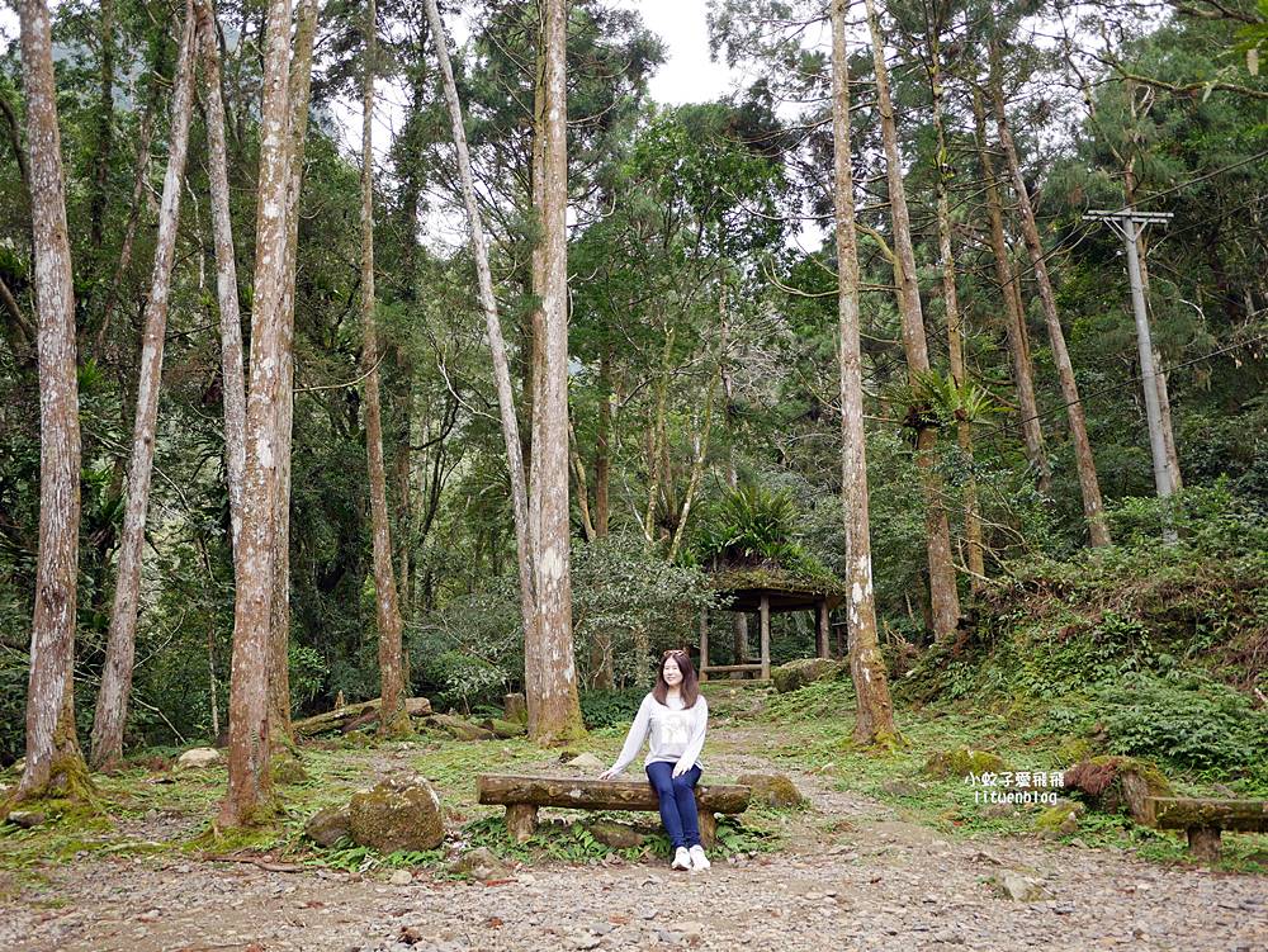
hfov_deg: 63.4
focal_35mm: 28
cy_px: 476
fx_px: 1026
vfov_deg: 49.8
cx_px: 634
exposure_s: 1/100
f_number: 2.5
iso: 200
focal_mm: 14
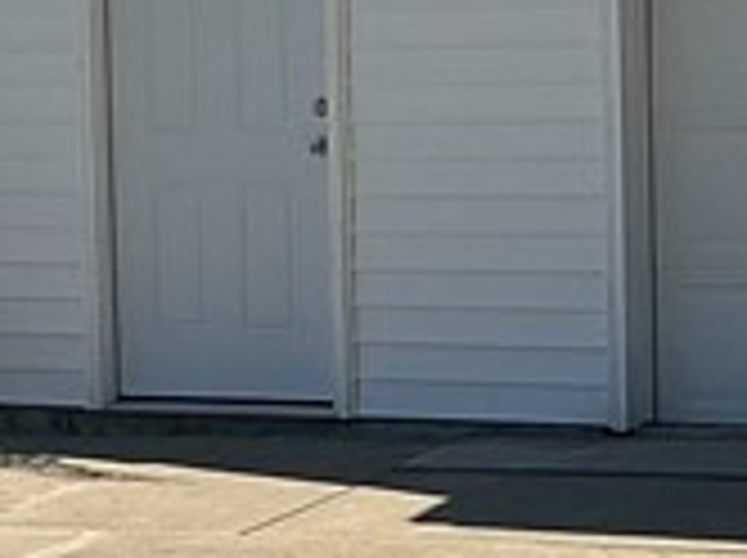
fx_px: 3857
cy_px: 342
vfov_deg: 8.3
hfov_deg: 11.1
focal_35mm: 179
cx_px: 356
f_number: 1.8
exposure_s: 1/2320
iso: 25
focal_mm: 3
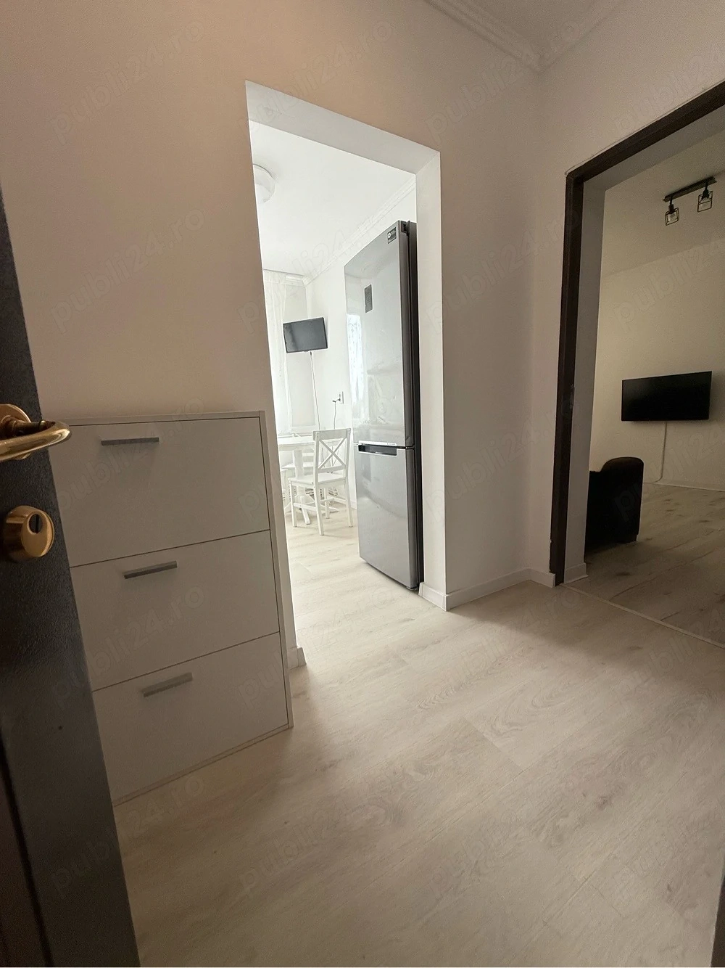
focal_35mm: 14
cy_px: 484
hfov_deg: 85.7
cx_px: 362
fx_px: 391
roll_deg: +2.6
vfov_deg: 102.1
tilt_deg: -8.2
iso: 64
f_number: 2.2
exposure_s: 1/99
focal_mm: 2.22
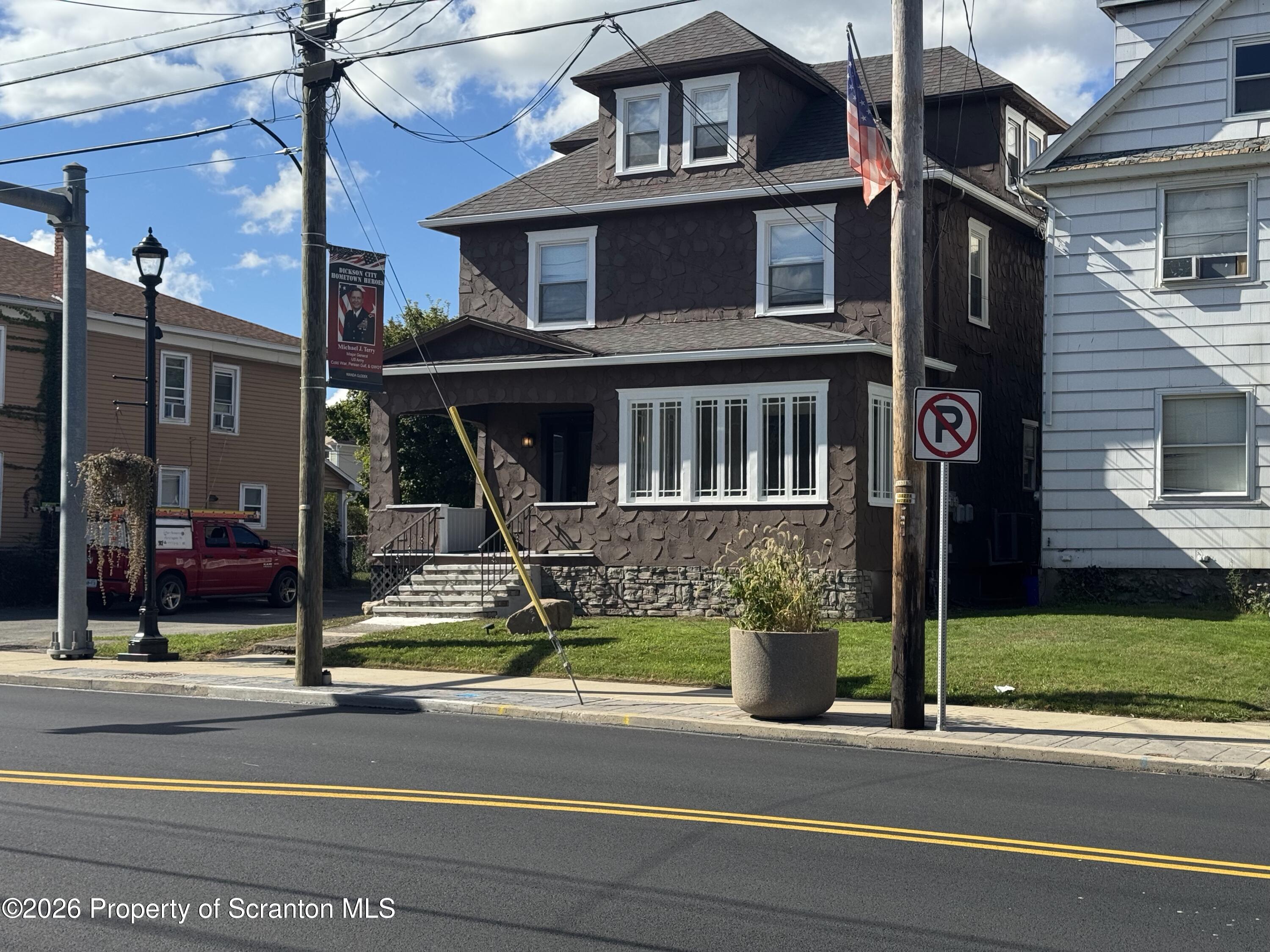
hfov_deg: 39.7
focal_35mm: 48
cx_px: 635
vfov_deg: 30.3
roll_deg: +0.4
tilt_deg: +3.2
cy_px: 476
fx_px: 1761
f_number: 1.78
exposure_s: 1/4049
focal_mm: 6.76
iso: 64
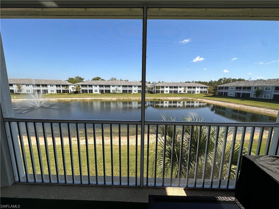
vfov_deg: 85.7
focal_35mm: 14
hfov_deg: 102.1
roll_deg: -1.3
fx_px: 113
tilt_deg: -8.4
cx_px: 140
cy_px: 104
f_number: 2.2
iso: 40
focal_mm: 2.22
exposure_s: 1/972
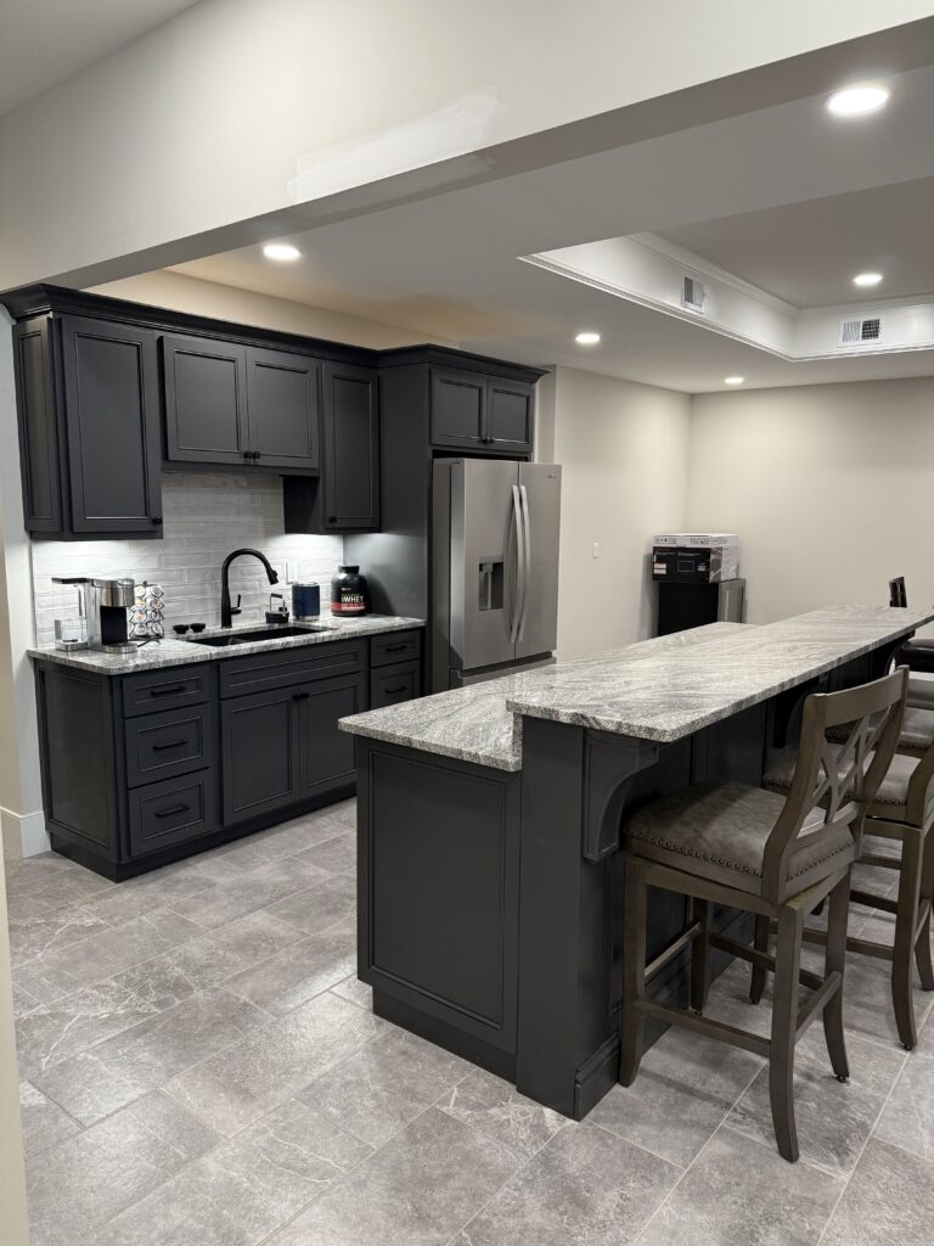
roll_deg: -0.4
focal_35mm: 24
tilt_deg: -7.4
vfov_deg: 71.6
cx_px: 467
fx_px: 863
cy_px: 623
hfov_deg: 56.8
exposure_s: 1/60
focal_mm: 6.76
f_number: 1.78
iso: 200
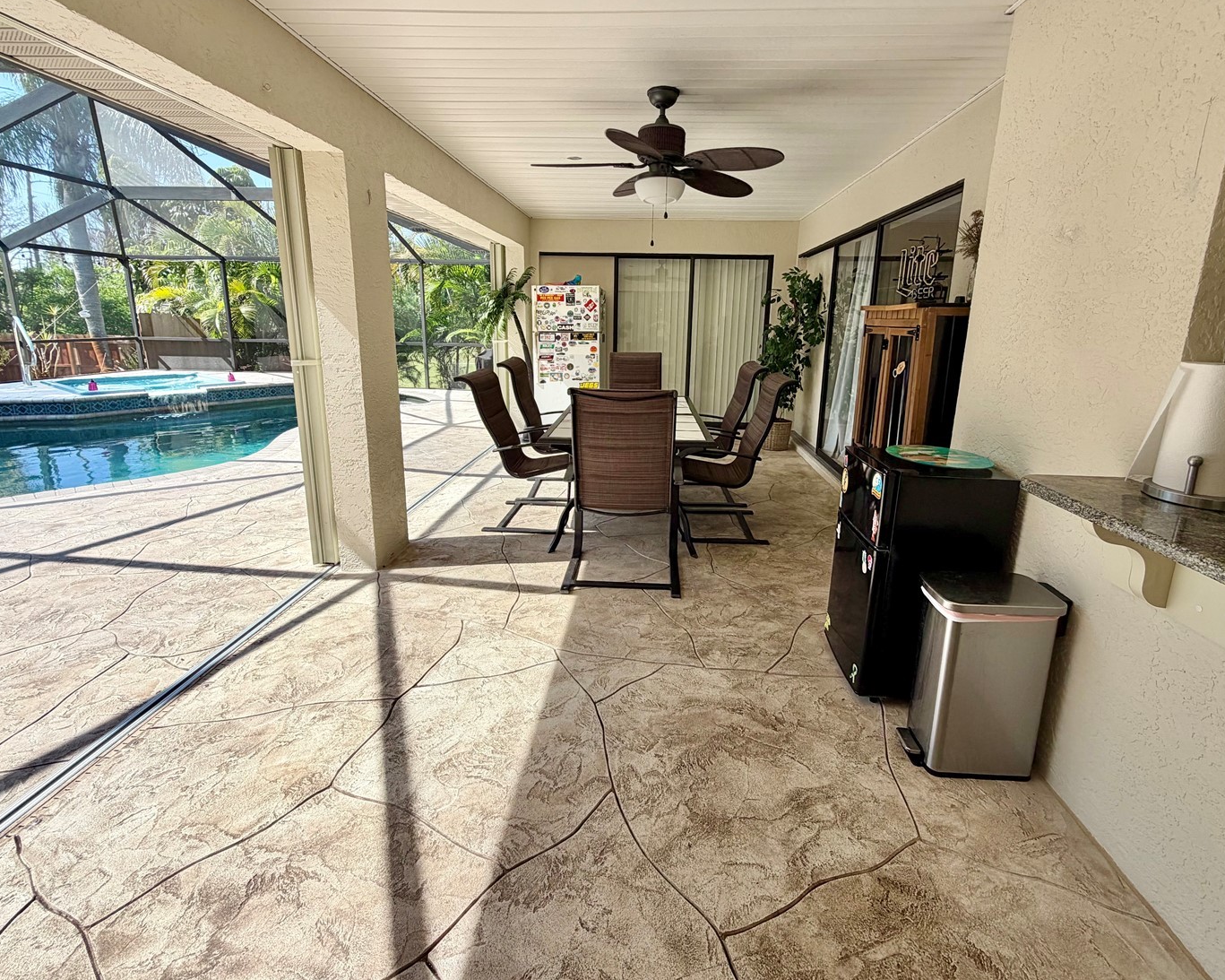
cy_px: 444
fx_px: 580
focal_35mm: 16
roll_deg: -0.5
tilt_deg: -12.4
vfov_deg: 80.1
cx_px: 631
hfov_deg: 93.1
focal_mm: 2.22
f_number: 2.2
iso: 40
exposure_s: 1/502
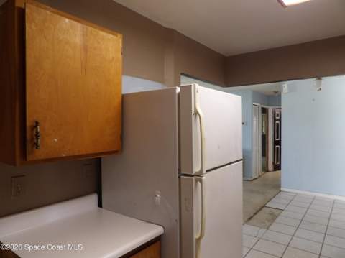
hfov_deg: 71.7
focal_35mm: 24
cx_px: 172
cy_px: 129
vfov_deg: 56.7
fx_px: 239
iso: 223
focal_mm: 4.3
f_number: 3.2
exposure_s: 1/17
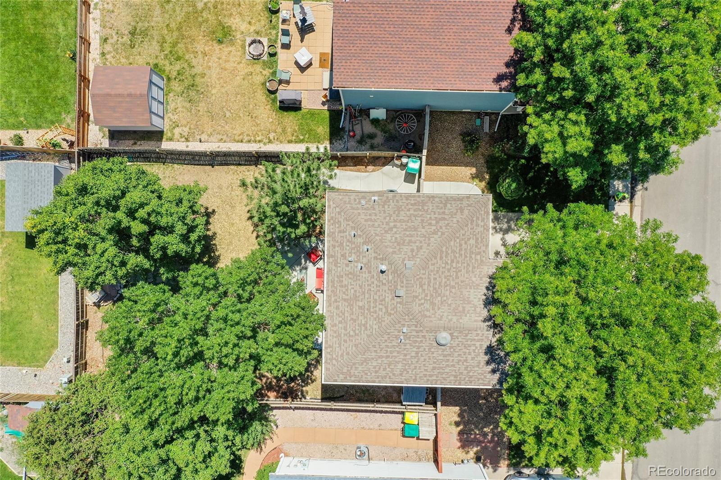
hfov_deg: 65.5
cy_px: 240
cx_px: 360
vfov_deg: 46.4
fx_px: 561
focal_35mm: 28
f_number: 5.6
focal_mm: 10.26
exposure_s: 1/320
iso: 100
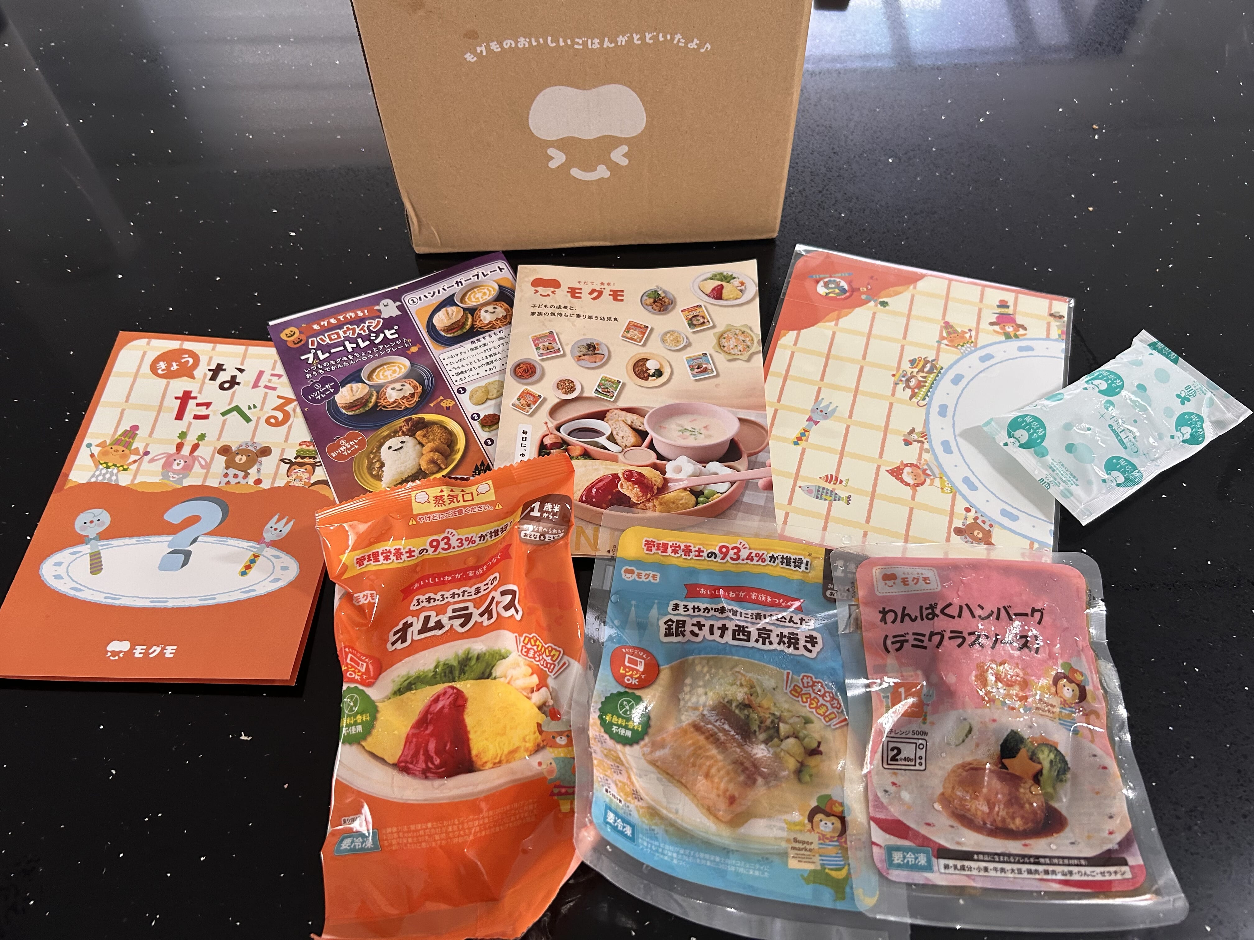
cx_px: 627
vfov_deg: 53.1
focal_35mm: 26
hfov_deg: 67.3
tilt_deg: -53.2
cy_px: 470
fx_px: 942
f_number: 1.5
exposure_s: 1/60
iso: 160
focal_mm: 5.7
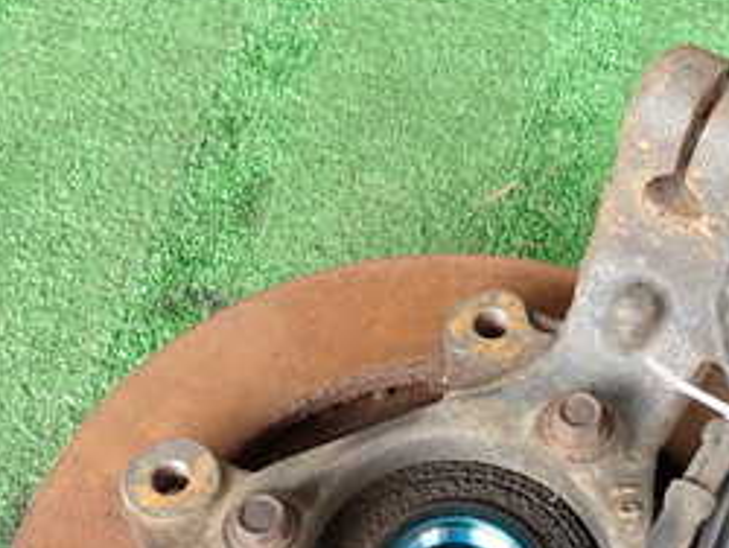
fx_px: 1265
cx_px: 443
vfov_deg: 23.3
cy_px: 565
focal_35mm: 60
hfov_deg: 32.0
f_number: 2.8
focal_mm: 4.5
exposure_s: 1/80
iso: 100
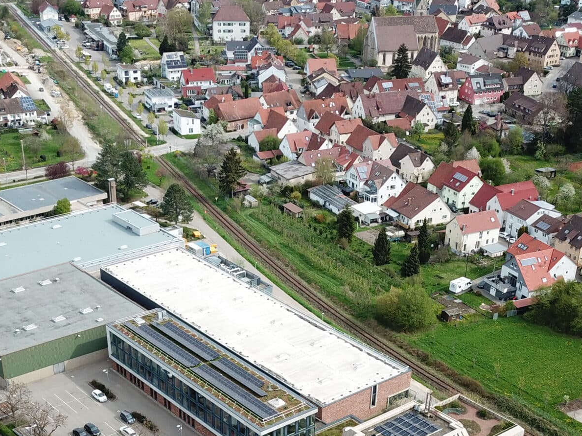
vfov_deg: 24.8
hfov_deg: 34.4
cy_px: 441
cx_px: 283
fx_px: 941
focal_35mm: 56
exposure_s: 1/745
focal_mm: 4.73
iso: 100
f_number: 2.2
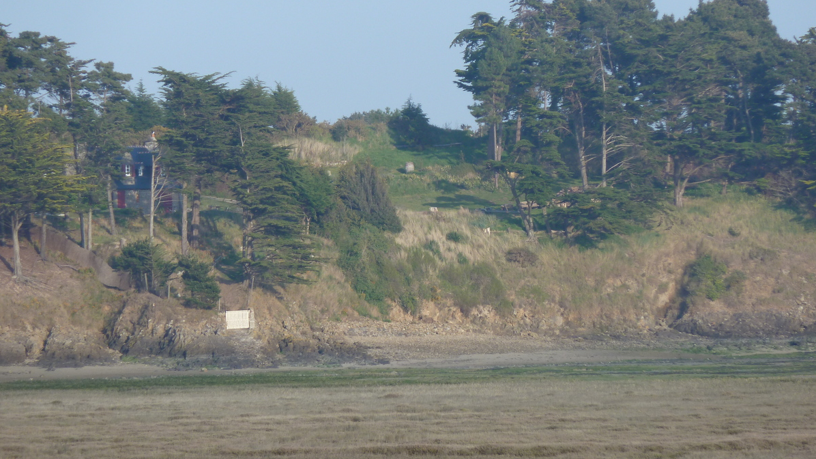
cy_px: 173
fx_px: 6576
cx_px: 408
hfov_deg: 7.1
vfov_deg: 4.0
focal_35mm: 304
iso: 80
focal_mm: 45.7
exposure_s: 1/250
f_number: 4.8
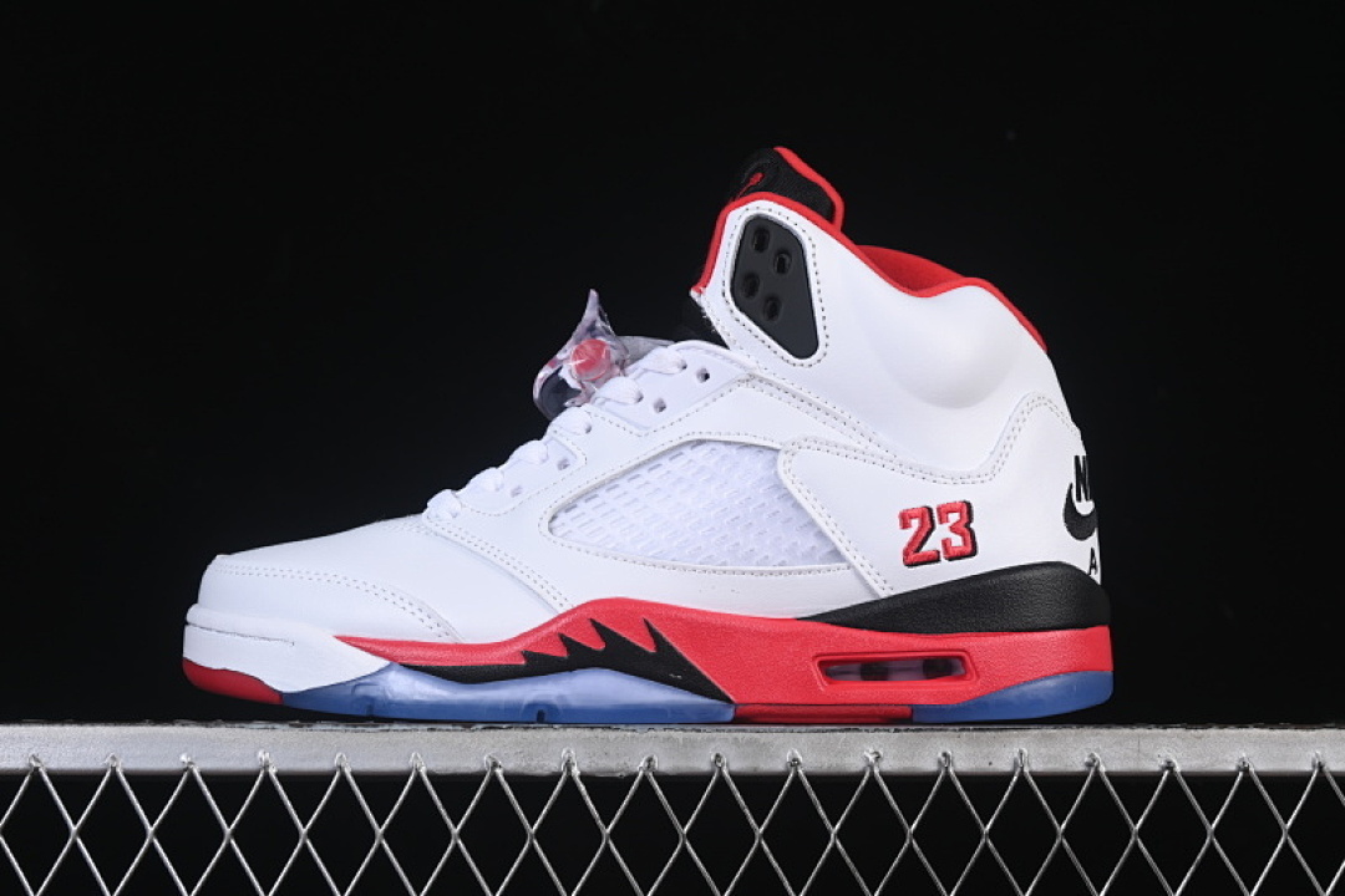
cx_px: 672
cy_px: 448
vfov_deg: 18.2
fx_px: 2802
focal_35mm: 75
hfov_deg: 27.0
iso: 160
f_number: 8
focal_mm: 50
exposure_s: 1/80
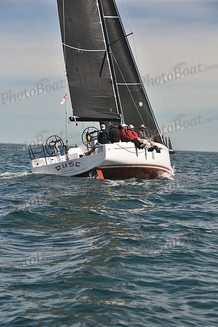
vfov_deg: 20.8
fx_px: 890
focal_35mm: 98
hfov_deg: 14.0
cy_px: 164
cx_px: 109
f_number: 7.1
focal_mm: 98
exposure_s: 1/640
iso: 250
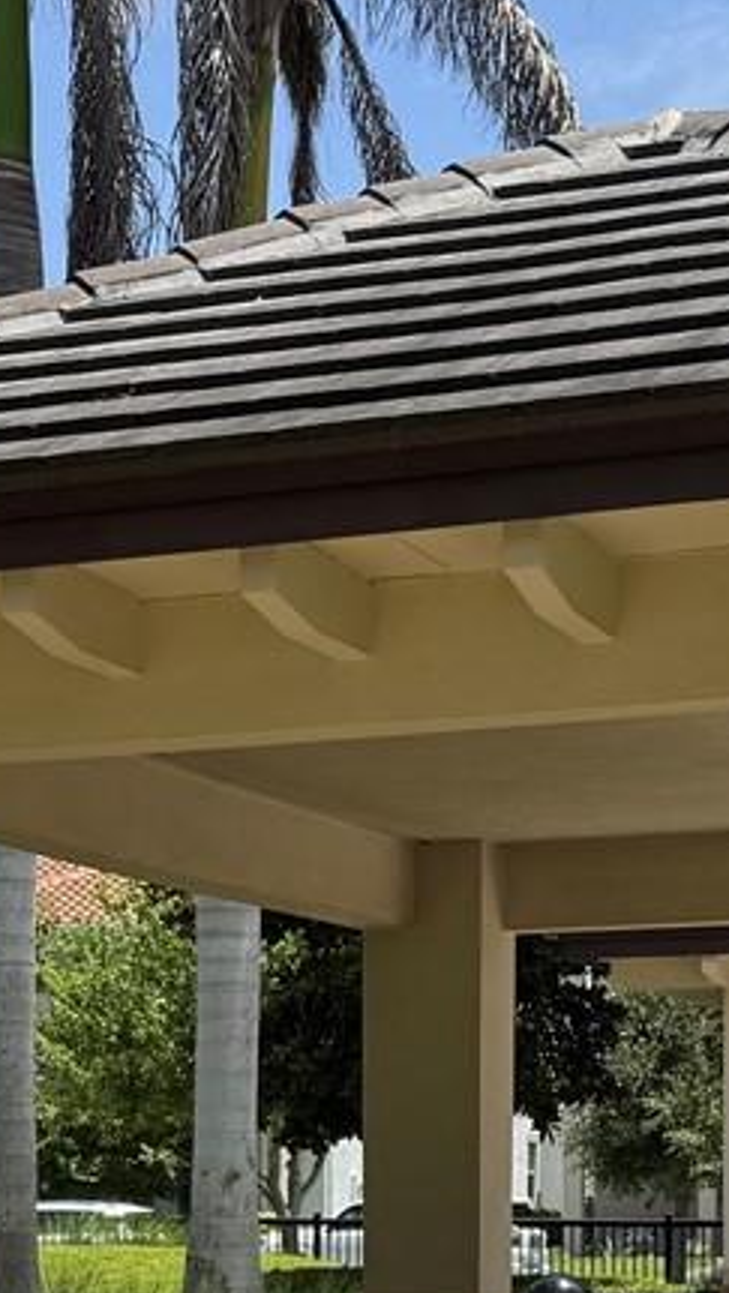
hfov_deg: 12.4
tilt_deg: -1.2
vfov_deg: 21.3
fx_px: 3328
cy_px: 1260
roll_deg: +0.5
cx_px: 6
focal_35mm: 97
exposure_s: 1/2959
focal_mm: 6.76
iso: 80
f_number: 1.78
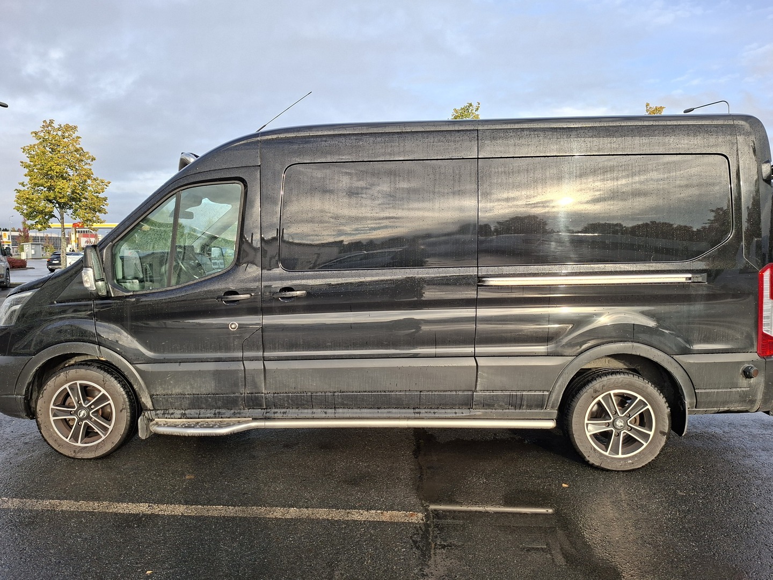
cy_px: 290
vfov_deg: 58.9
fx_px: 514
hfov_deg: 73.9
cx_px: 386
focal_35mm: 23
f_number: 1.8
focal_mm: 5.54
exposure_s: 1/526
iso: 50
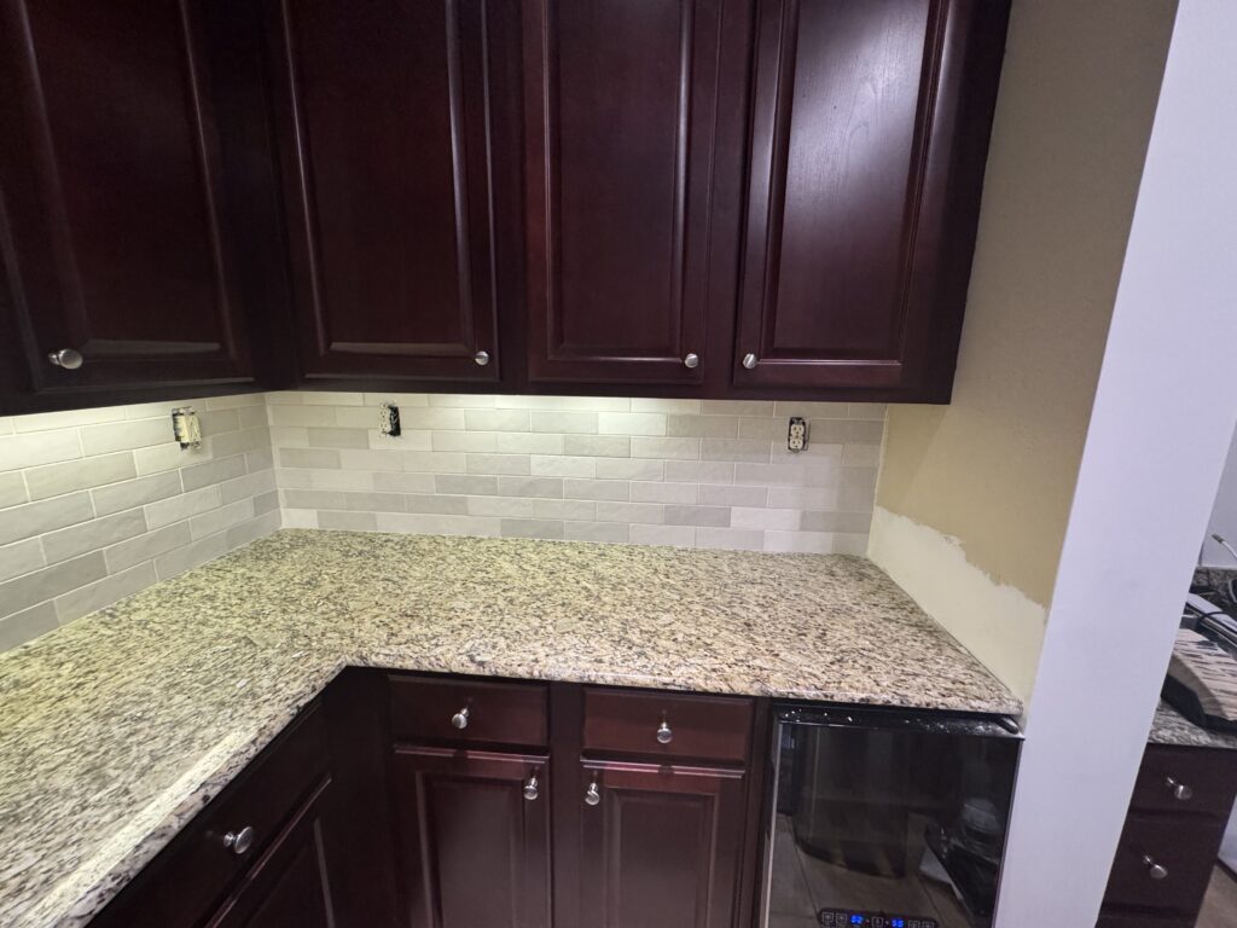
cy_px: 464
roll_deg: -0.3
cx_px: 618
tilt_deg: -11.0
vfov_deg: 85.7
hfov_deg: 102.1
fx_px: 500
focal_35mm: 14
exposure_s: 1/120
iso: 320
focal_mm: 2.22
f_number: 2.2
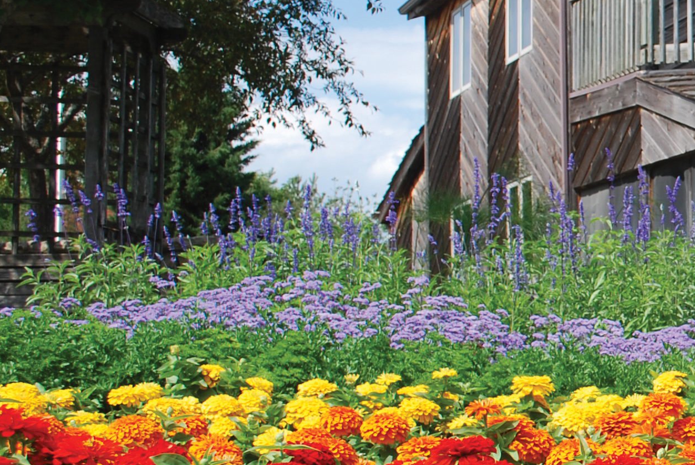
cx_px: 992
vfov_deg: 13.5
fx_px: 1972
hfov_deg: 18.1
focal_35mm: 102
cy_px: 229
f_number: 8
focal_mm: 22
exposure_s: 1/250
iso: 100
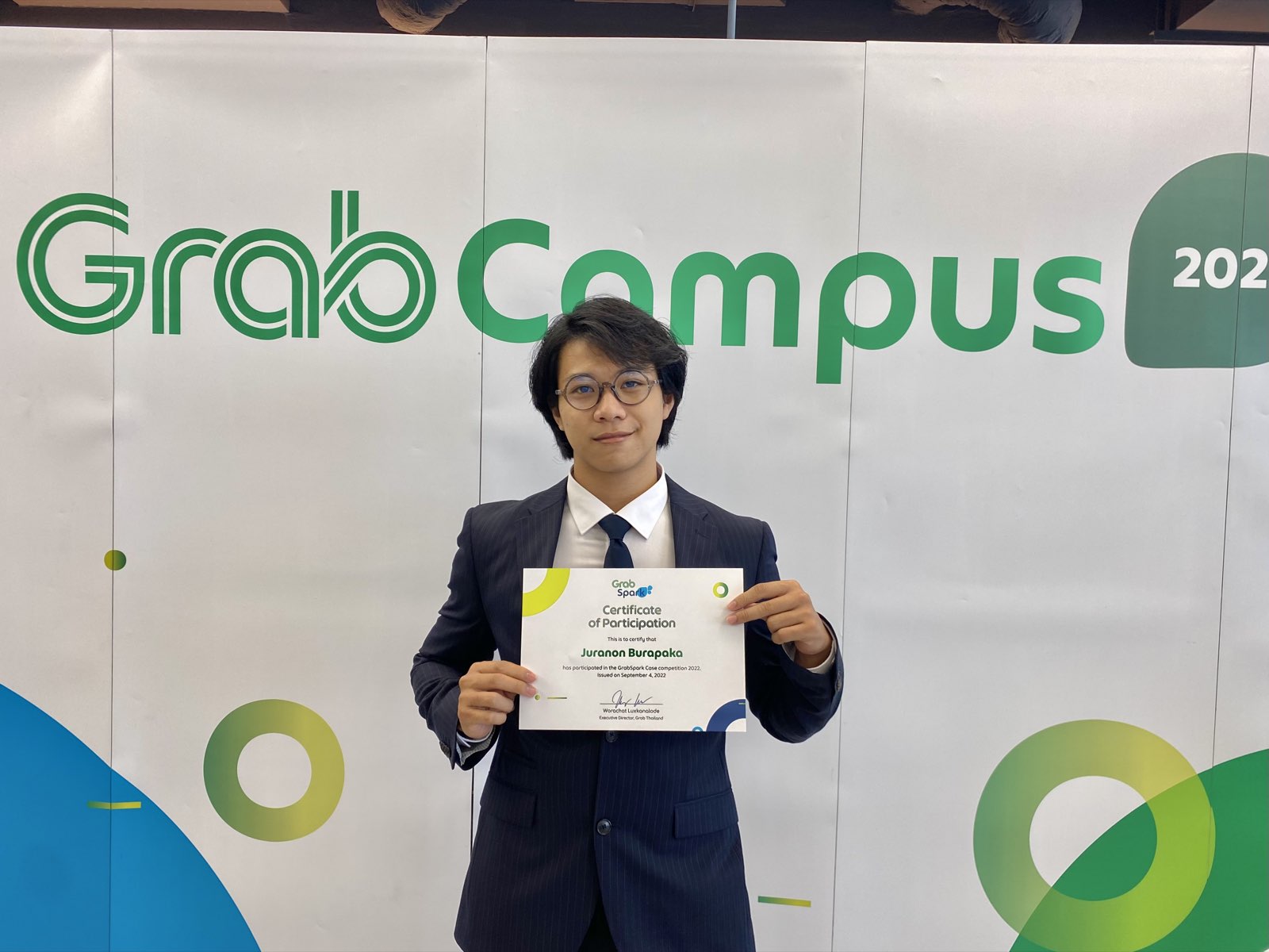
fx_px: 953
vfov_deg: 53.1
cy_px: 476
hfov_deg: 67.3
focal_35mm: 26
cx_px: 634
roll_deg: +0.7
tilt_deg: -3.4
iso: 32
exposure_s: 1/113
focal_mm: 4.25
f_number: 1.8
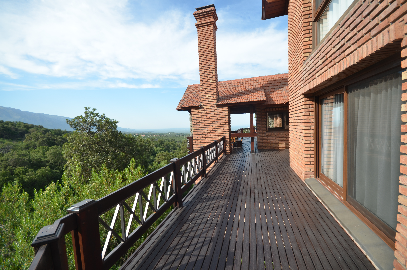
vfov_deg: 77.1
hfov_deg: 100.5
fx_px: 169
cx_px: 204
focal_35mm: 15
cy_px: 135
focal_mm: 10
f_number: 8
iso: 180
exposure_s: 1/250
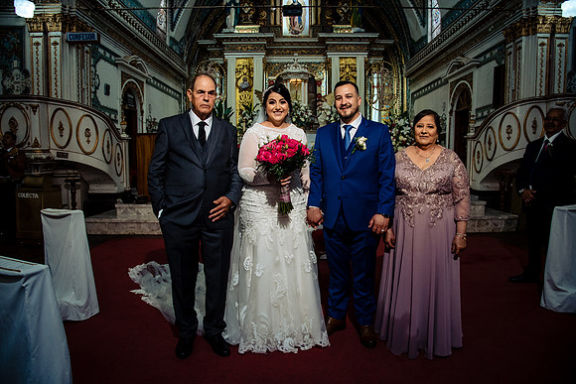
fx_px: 384
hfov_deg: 73.7
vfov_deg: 53.2
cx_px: 288
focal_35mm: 24
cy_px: 192
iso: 2000
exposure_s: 1/125
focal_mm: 24
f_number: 6.3
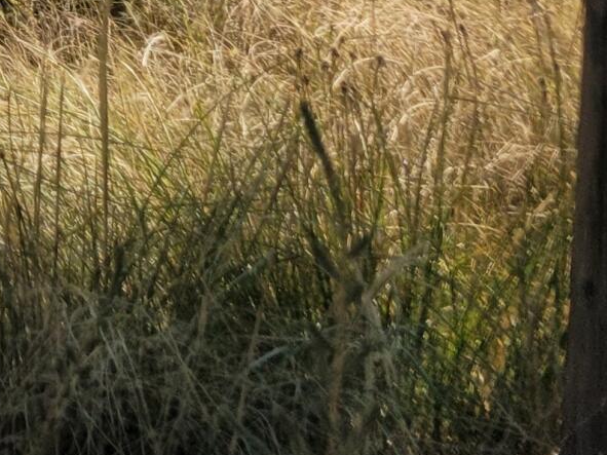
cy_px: -642
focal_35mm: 132
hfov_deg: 11.9
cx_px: -891
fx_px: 2314
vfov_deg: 9.9
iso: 40
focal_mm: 5.4
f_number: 1.8
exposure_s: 1/2252
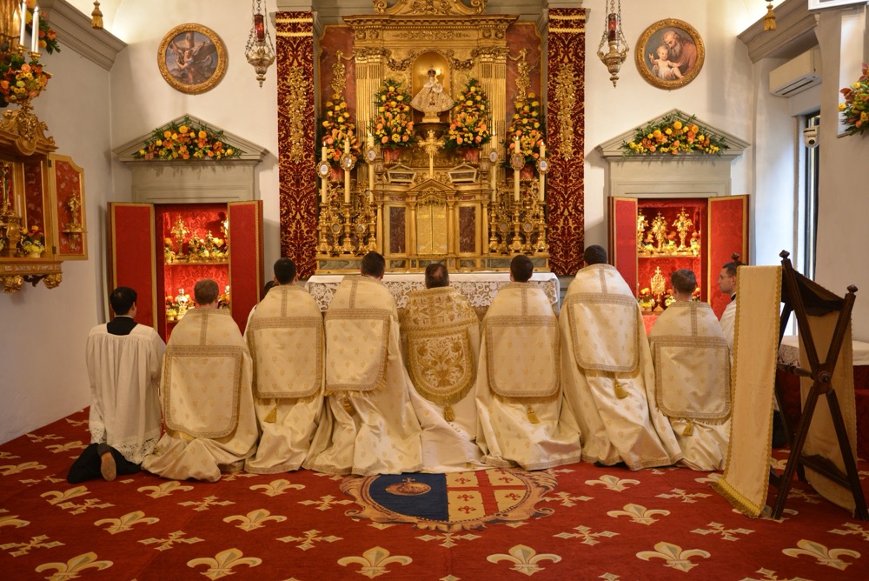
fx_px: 725
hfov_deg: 61.9
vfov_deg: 43.7
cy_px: 290
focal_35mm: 30
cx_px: 434
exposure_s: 1/80
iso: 1600
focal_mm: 30
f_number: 4.5
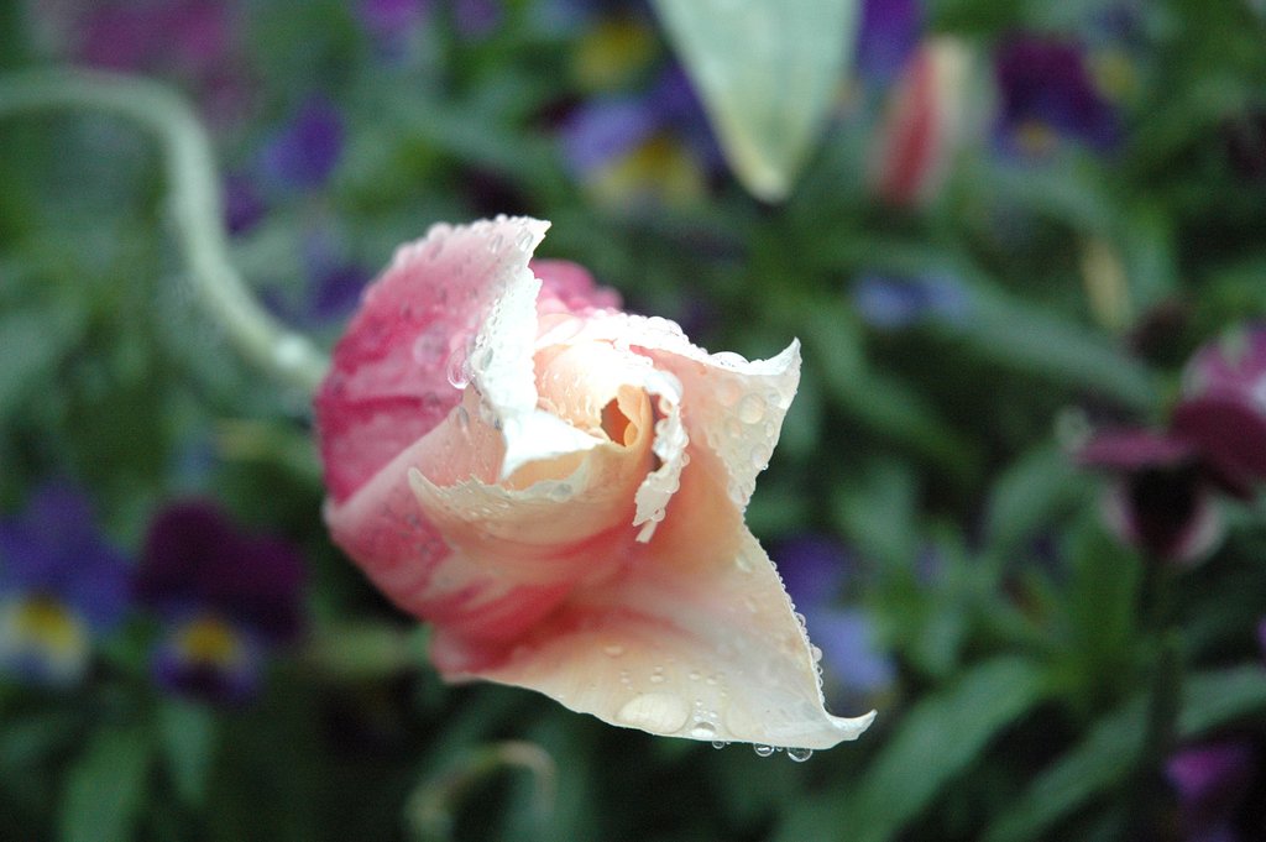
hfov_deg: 19.5
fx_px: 3689
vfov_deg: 13.0
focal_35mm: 105
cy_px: 421
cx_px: 633
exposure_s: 1/80
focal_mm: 70
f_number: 4.5
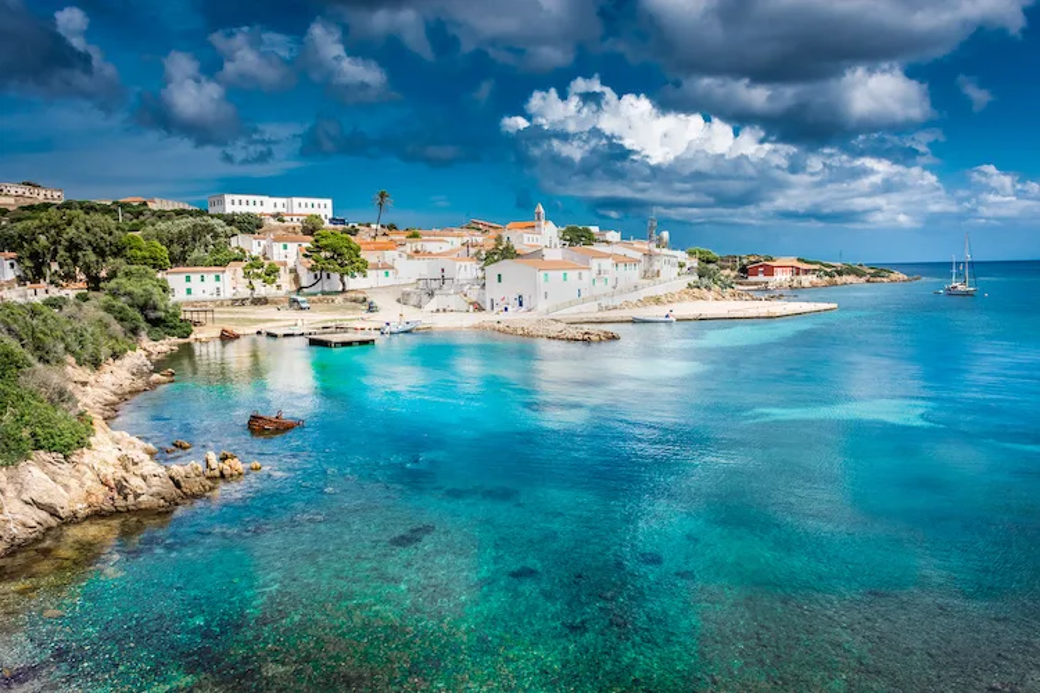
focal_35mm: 27
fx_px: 780
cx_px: 520
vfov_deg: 47.9
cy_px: 346
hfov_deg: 67.4
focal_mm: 18
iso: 100
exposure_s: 1/400
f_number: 8
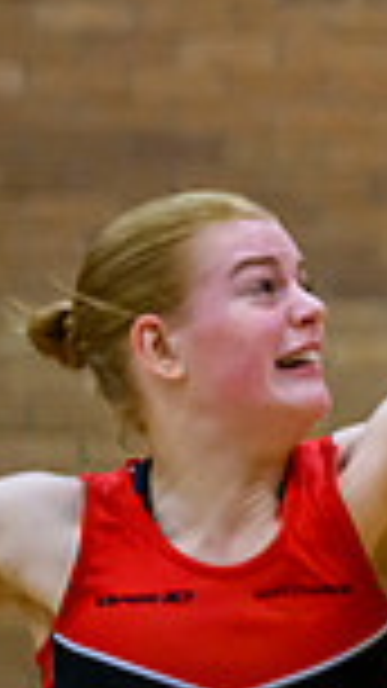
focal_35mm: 507
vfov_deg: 4.3
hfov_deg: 2.4
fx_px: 9254
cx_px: 1430
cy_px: 342
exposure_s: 1/1000
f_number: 2.8
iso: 5000
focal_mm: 110
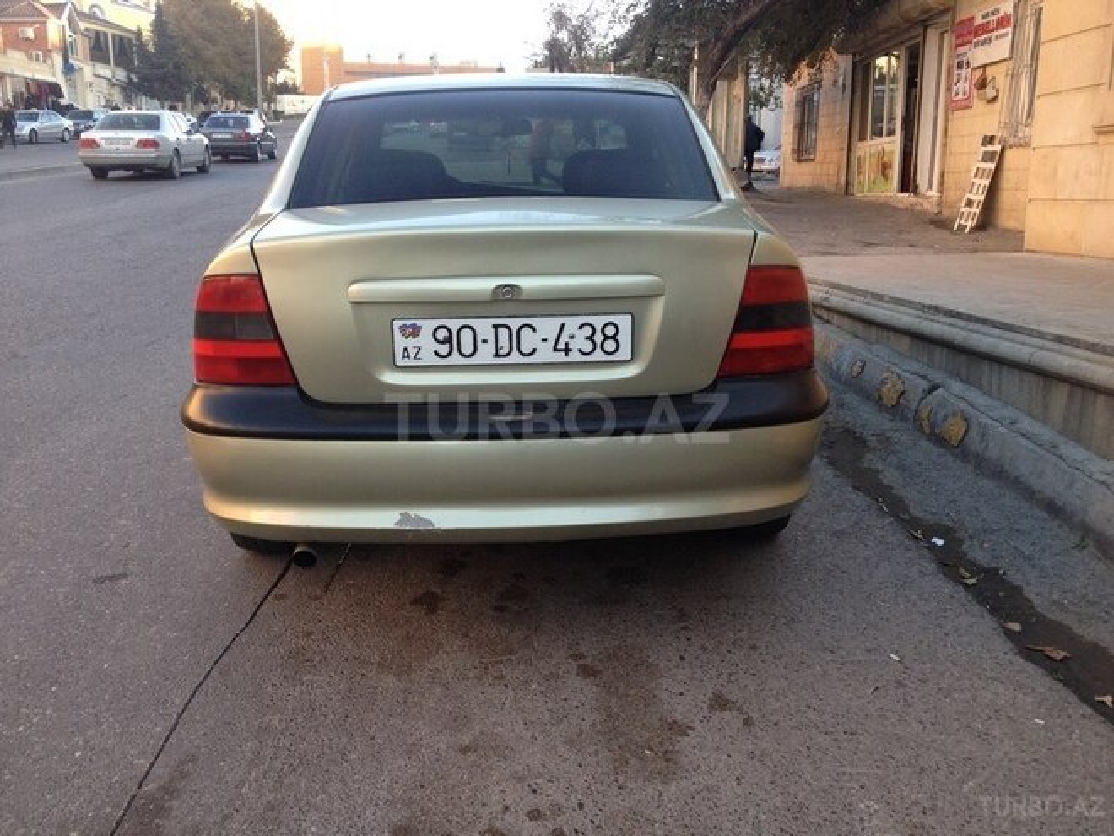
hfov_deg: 52.6
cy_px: 418
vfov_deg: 40.7
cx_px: 557
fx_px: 1126
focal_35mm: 35
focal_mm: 4.28
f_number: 2.4
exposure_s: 1/120
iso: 64
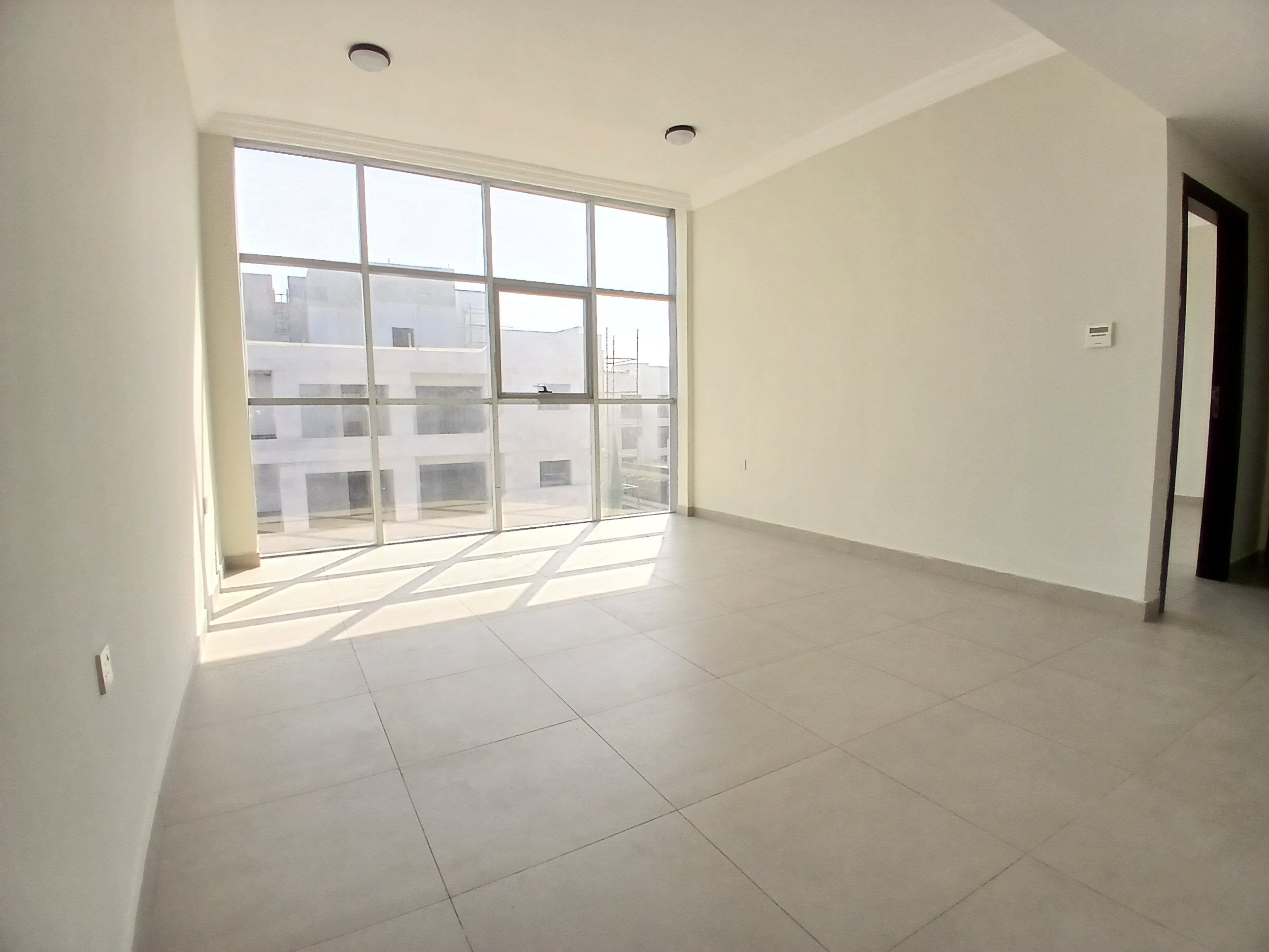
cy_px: 476
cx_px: 634
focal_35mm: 17
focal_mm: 1.4
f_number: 2.2
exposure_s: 1/142
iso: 50
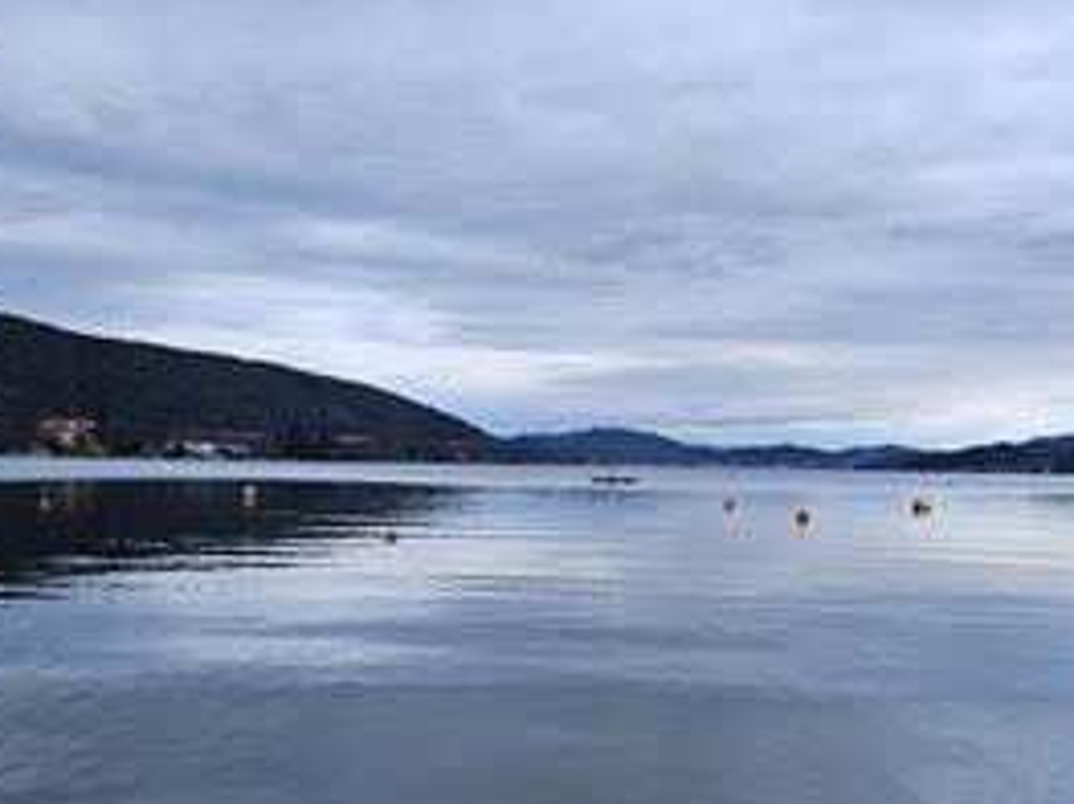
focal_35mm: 42
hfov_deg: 44.5
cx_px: 657
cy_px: 490
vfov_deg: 34.2
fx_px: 1303
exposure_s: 1/100
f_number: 1.8
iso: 160
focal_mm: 5.4
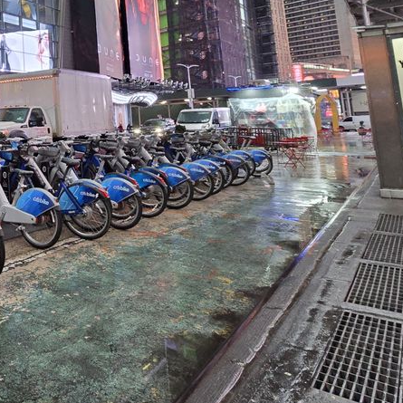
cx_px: -71
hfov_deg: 39.4
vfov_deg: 49.0
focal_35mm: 31
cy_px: 71
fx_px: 408
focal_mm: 2.2
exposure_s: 1/60
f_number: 2.2
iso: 125
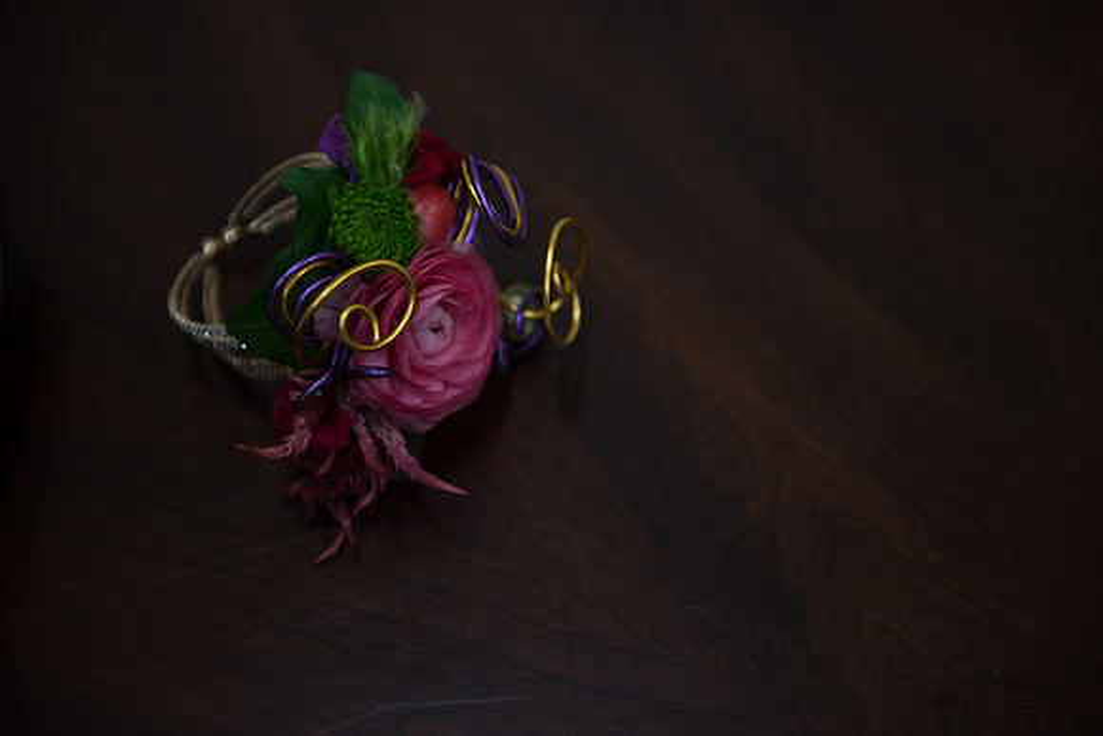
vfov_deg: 19.5
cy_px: 368
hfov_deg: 28.8
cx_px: 552
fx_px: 2145
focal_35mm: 70
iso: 400
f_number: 2.8
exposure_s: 1/125
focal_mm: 70
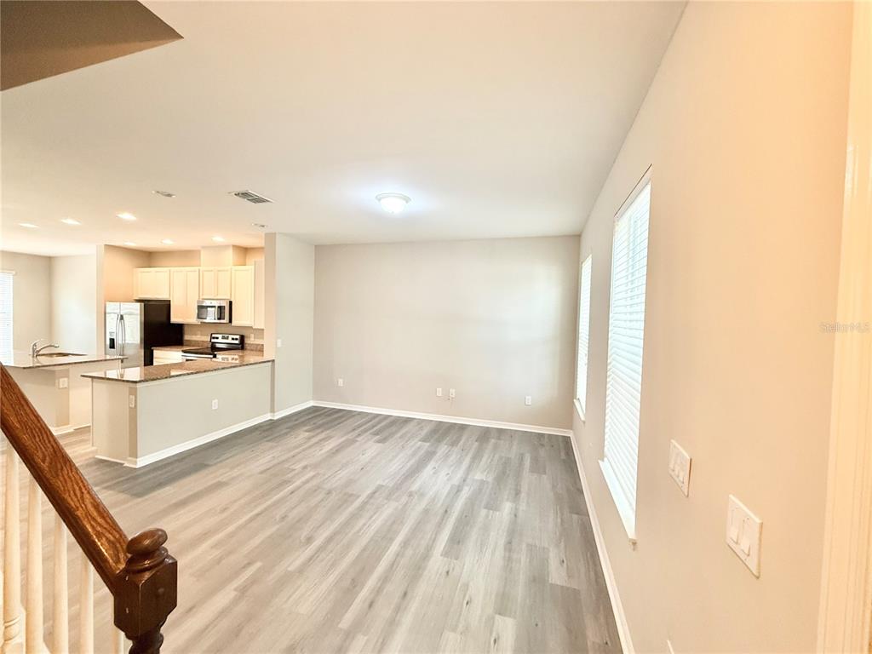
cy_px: 327
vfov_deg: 85.7
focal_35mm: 14
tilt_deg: -2.1
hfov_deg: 102.1
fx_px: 353
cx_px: 436
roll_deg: -1.0
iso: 320
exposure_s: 1/120
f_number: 2.2
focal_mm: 2.22
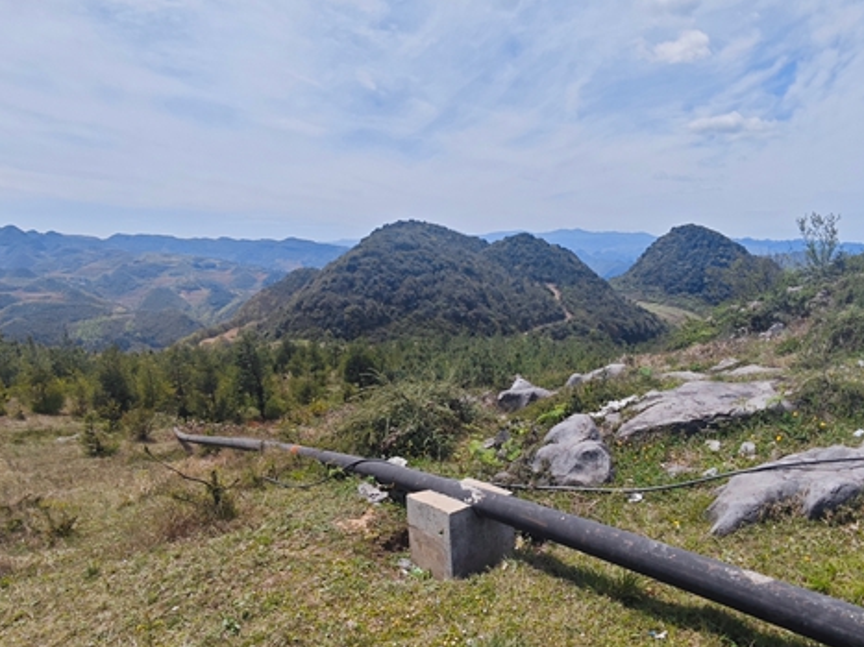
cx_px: 514
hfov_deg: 70.9
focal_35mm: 24
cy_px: 385
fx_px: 599
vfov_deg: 56.4
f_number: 2.2
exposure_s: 1/1320
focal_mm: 2.16
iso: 50
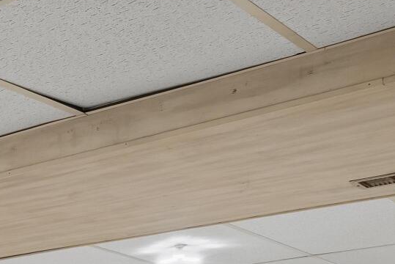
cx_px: -314
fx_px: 977
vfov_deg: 13.9
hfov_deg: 18.2
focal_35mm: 89
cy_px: 452
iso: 250
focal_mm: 16
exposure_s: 2.5
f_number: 8
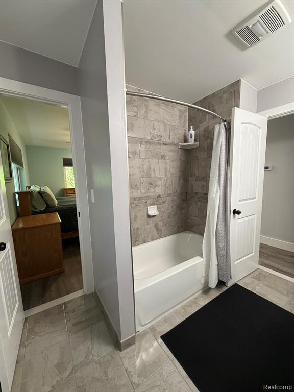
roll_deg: +1.5
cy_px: 196
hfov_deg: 85.7
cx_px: 147
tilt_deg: -7.1
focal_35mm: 14
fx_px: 159
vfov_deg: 102.1
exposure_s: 1/60
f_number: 2.2
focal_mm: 2.22
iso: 250
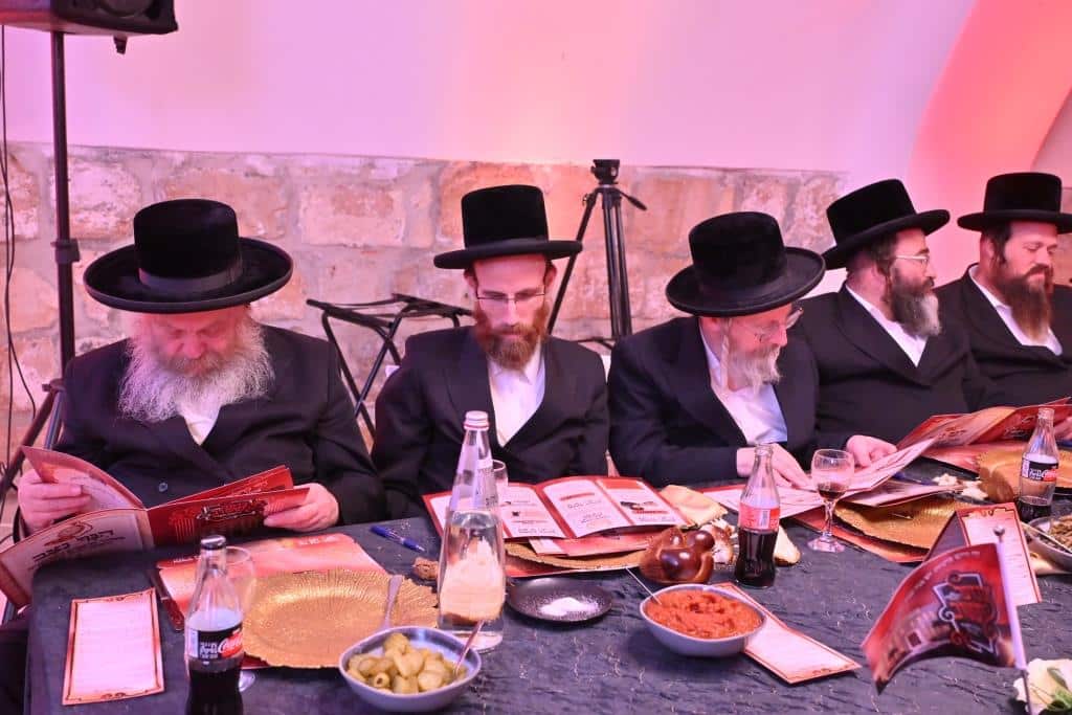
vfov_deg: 36.9
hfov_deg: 53.1
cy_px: 358
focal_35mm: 36
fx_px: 1072
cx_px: 536
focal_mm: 24
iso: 1000
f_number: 4
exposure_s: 1/200
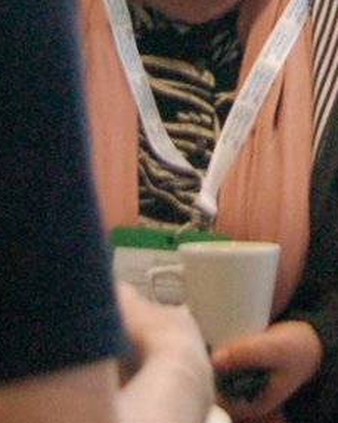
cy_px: -296
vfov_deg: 8.7
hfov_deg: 7.1
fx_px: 2705
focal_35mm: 216
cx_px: 416
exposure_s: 1/125
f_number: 2.8
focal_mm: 22
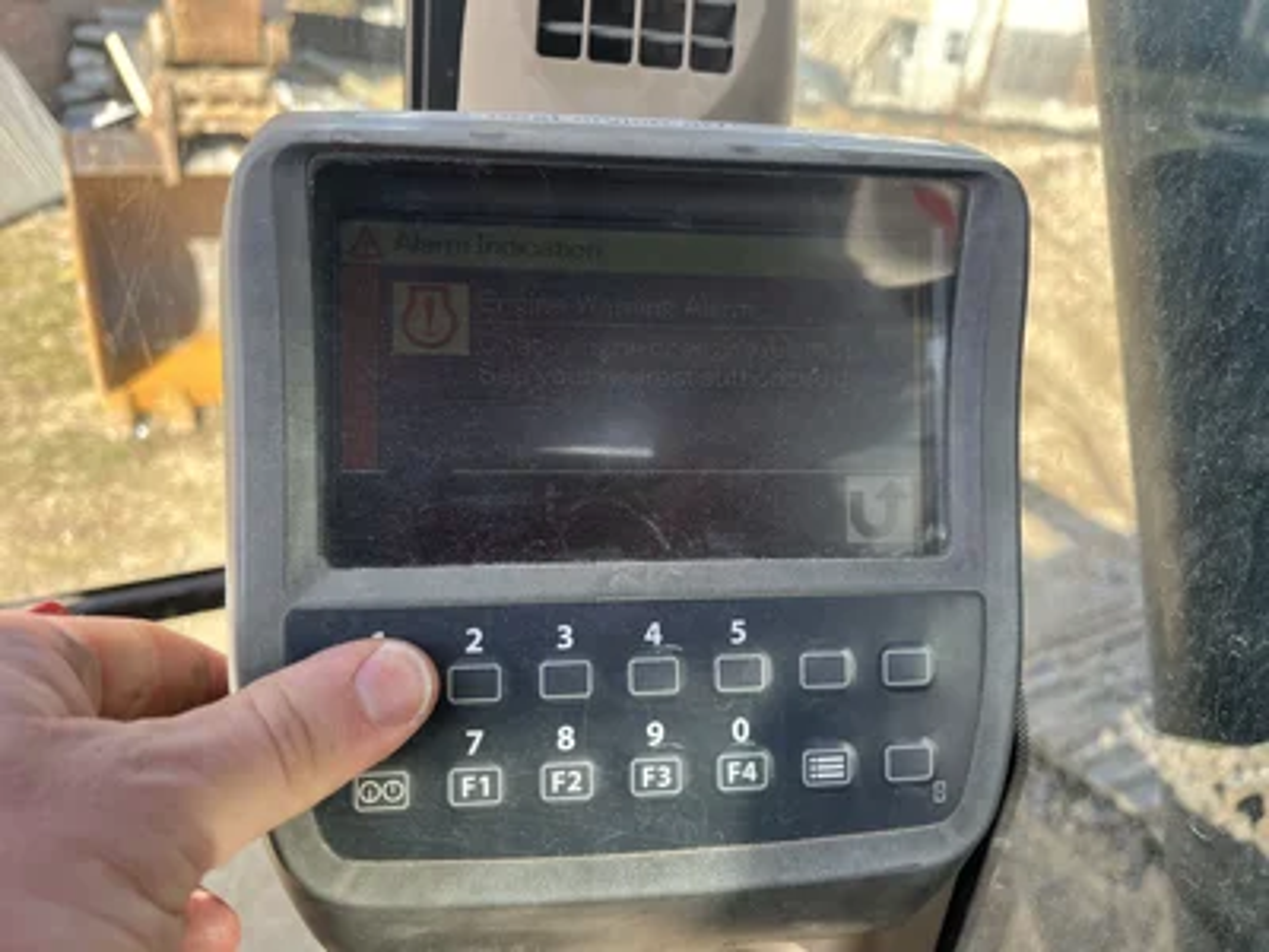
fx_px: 953
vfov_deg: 53.1
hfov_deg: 67.3
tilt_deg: -23.5
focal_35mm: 26
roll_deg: -5.5
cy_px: 476
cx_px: 634
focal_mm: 5.1
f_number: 1.6
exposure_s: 1/367
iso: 50
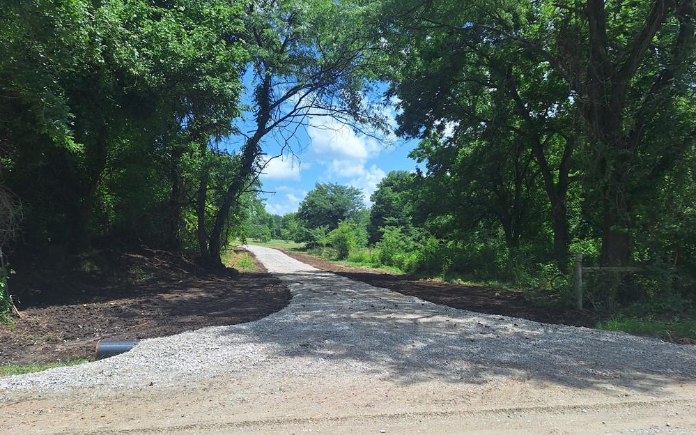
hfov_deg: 72.6
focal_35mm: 25
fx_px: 474
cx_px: 354
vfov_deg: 49.0
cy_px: 257
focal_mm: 5.54
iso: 40
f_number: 1.8
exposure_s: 1/2890
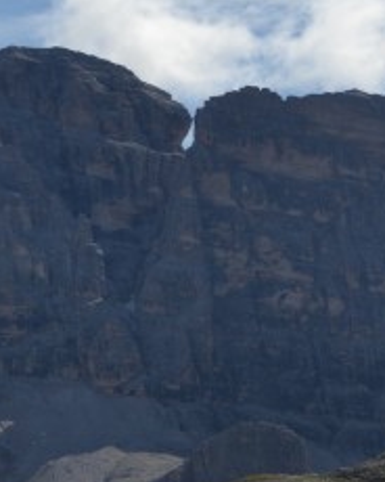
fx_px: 2678
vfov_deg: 10.3
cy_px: 209
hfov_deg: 8.2
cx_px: 314
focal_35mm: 188
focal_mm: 30
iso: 100
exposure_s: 1/200
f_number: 8
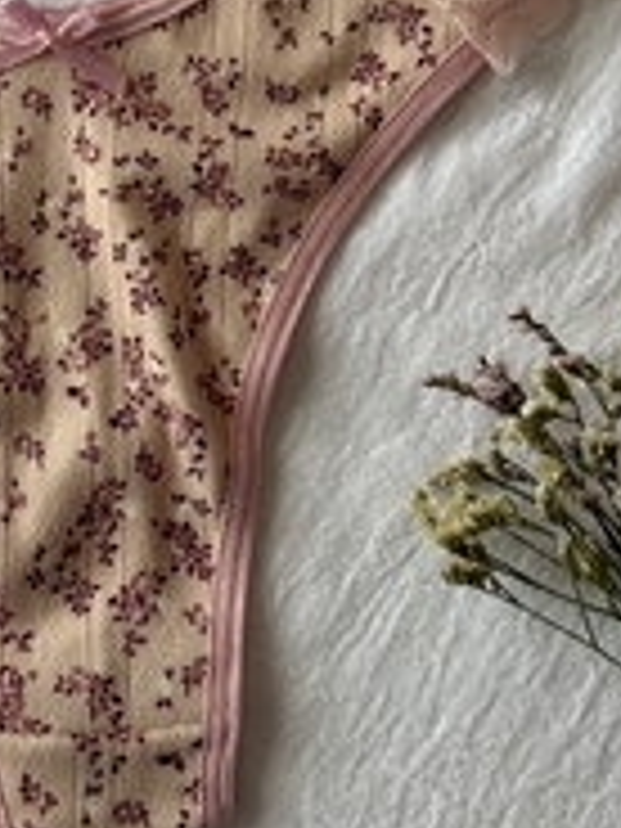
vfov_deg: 13.7
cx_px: 63
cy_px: -259
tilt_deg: -80.2
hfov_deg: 10.6
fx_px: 3325
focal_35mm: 139
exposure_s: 1/74
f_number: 1.78
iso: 100
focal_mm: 6.76
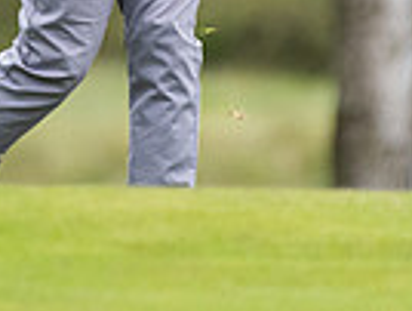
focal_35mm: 2987
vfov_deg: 0.5
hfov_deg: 0.7
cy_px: -276
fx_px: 35615
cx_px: 203
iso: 1600
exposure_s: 1/1600
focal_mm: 480
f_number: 5.6
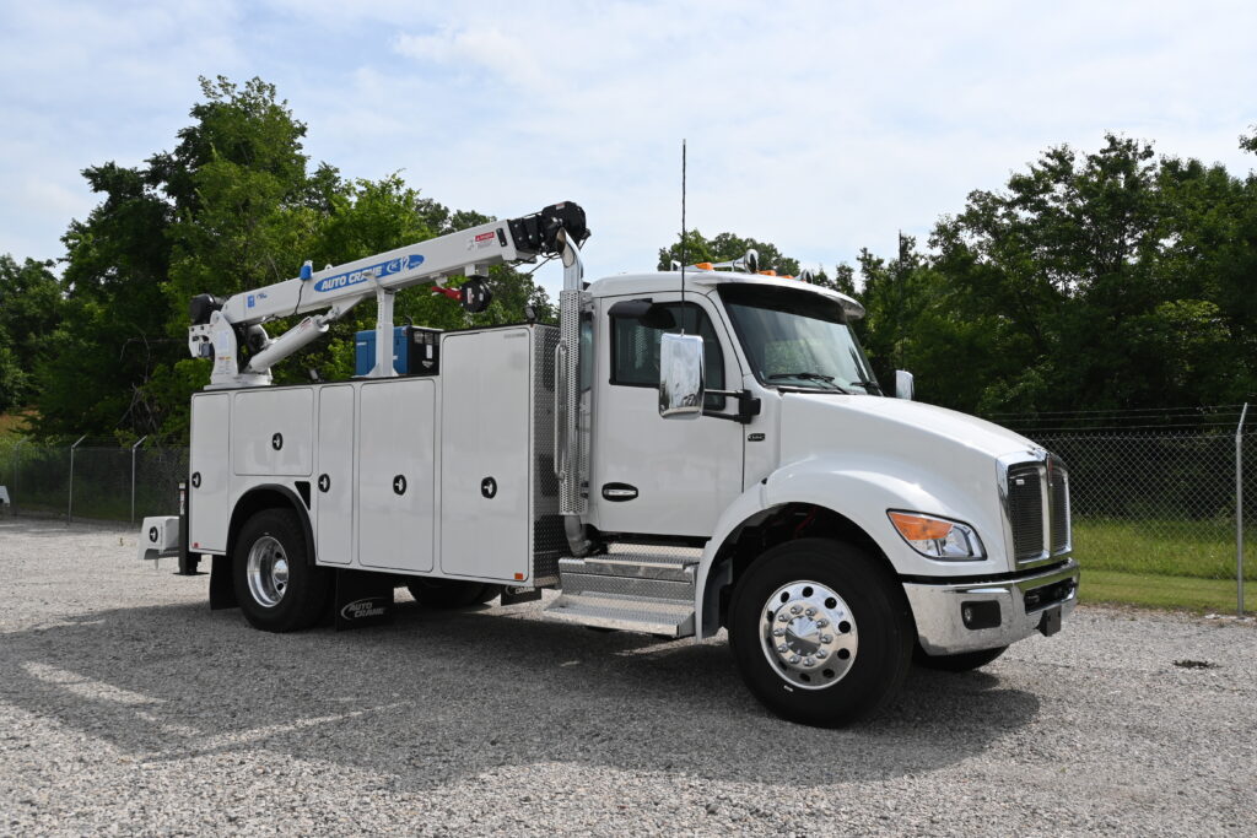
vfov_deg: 43.6
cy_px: 419
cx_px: 628
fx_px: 1048
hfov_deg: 61.9
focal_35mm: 30
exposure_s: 1/500
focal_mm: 20
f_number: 8
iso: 100
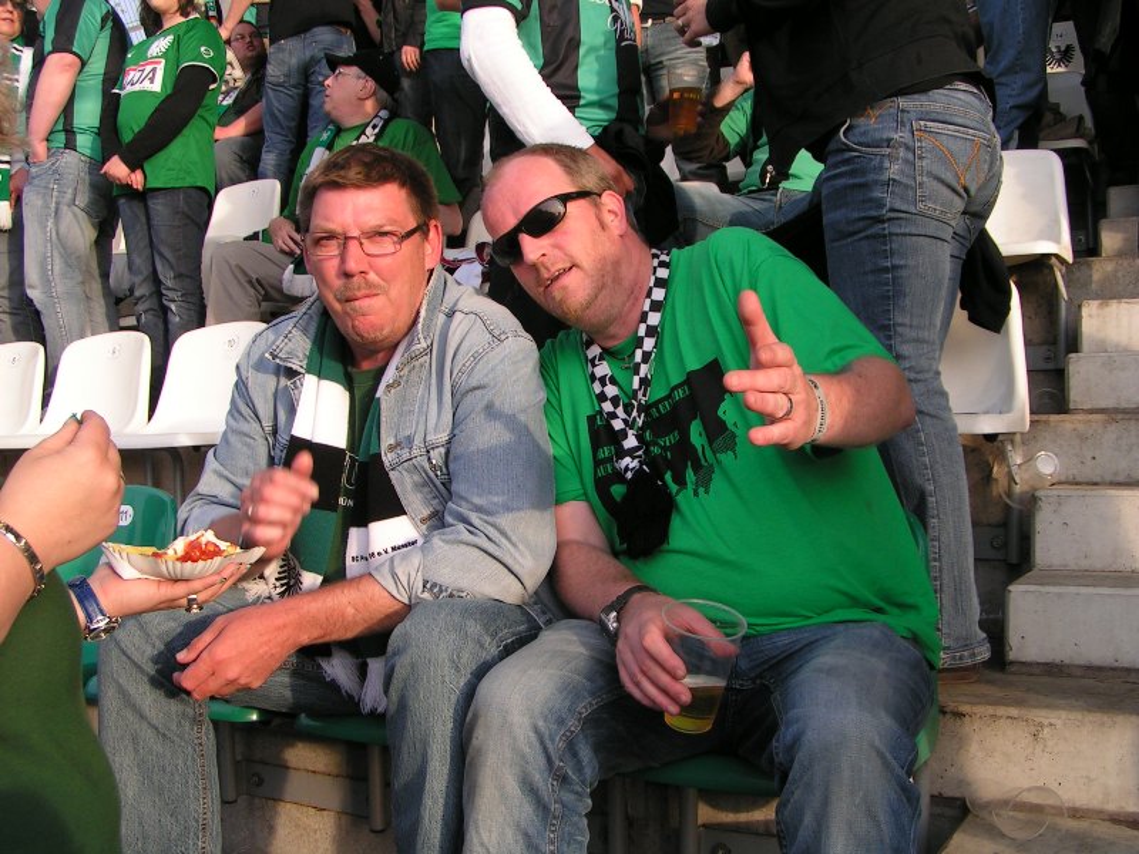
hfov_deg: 49.0
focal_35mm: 38
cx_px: 570
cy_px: 427
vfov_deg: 37.7
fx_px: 1250
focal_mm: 5.8
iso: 50
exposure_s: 1/125
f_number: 4.5
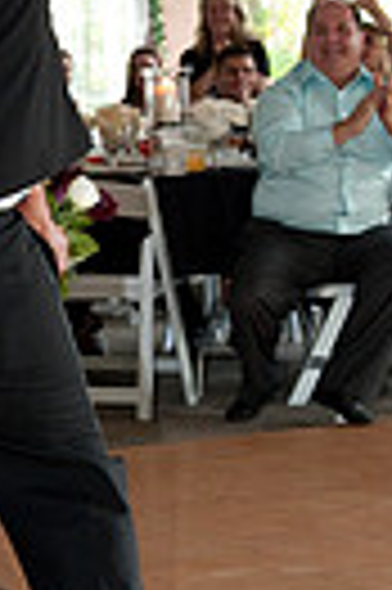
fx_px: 2243
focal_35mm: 137
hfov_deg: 9.8
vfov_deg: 15.0
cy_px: 221
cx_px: -83
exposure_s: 1/80
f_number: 5.6
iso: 1250
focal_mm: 40
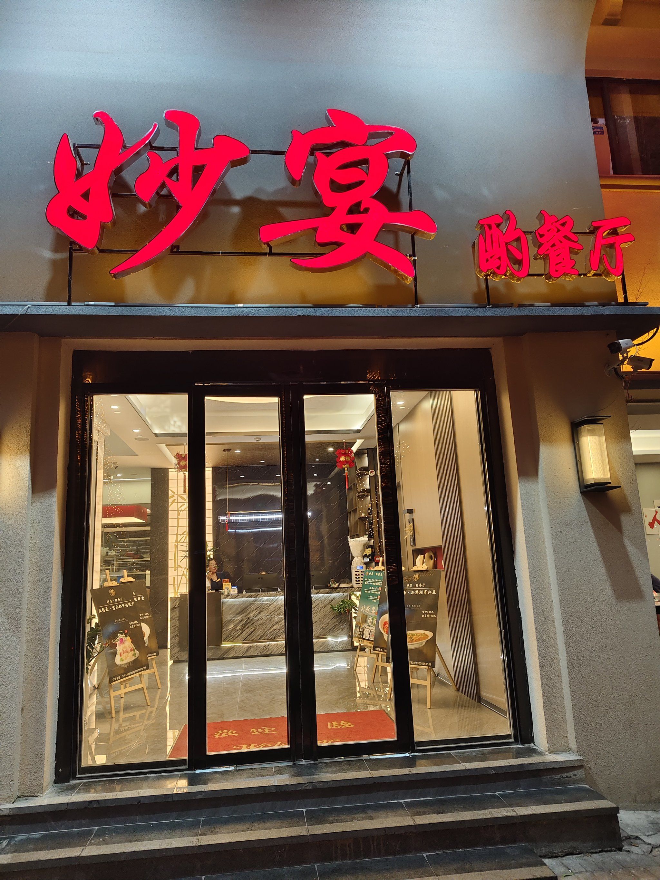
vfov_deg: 73.9
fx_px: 585
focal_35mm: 23
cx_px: 330
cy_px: 440
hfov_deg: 58.9
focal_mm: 5.56
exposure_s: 1/101
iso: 516
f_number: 1.88
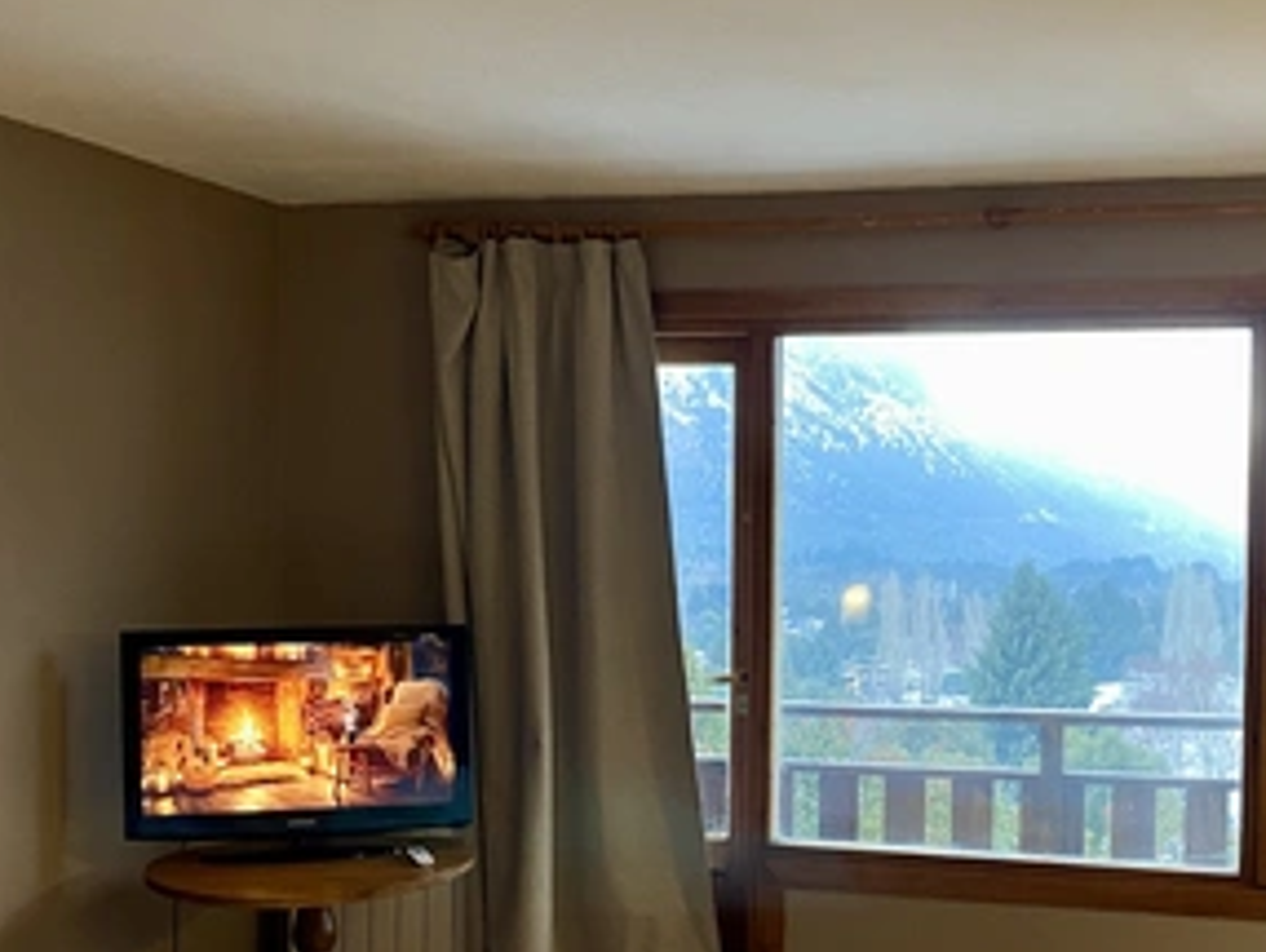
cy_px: 642
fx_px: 1464
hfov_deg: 45.7
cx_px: 890
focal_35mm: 40
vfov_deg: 35.6
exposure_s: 1/50
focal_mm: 4.25
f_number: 1.8
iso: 160
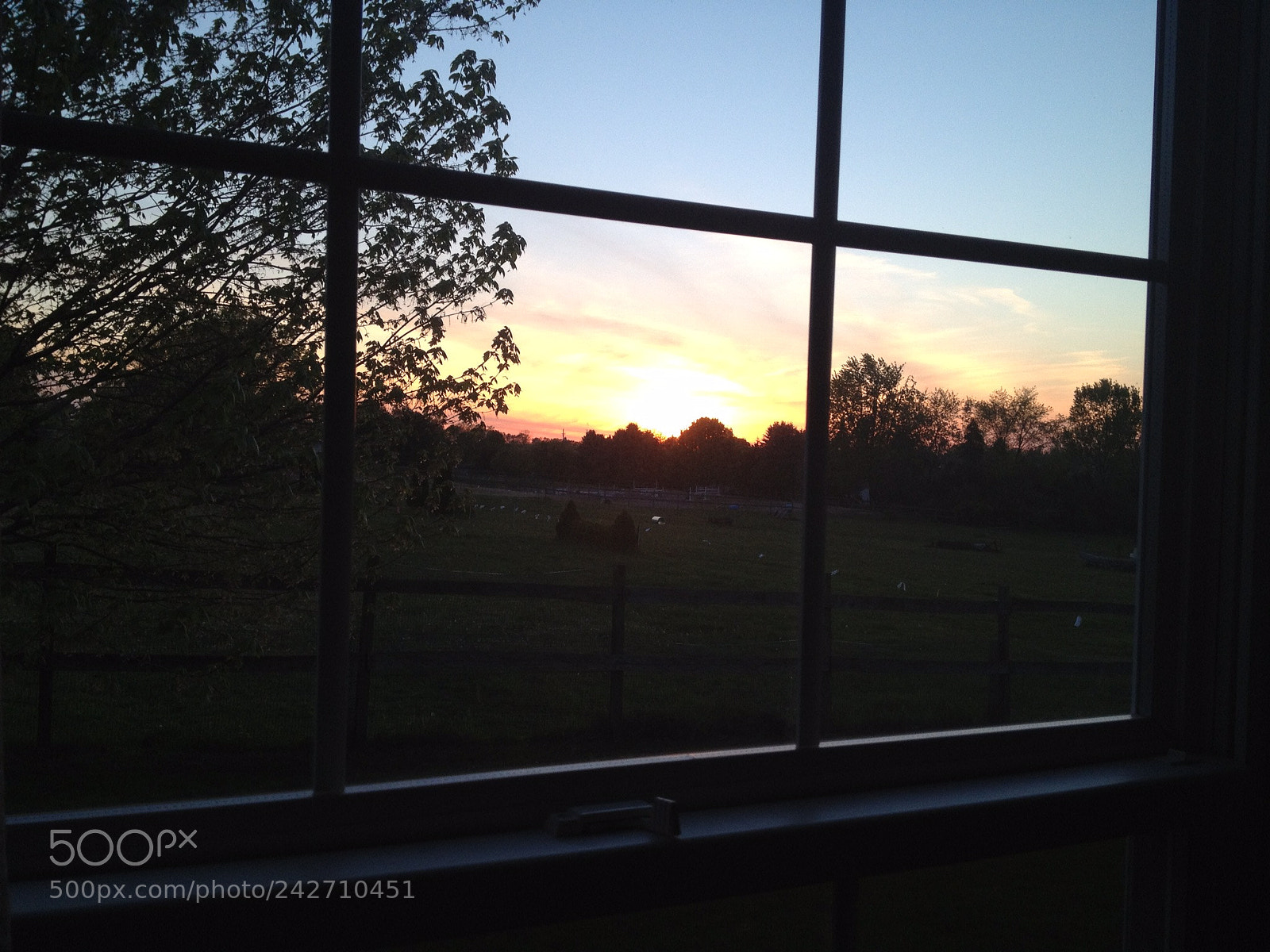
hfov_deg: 52.6
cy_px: 476
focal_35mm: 35
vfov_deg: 40.7
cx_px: 635
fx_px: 1284
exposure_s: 1/120
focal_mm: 4.28
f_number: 2.4
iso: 80
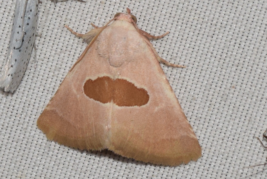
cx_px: 134
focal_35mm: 210
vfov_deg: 6.6
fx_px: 1559
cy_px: 90
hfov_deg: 9.8
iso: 500
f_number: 14
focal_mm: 140
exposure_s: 1/160
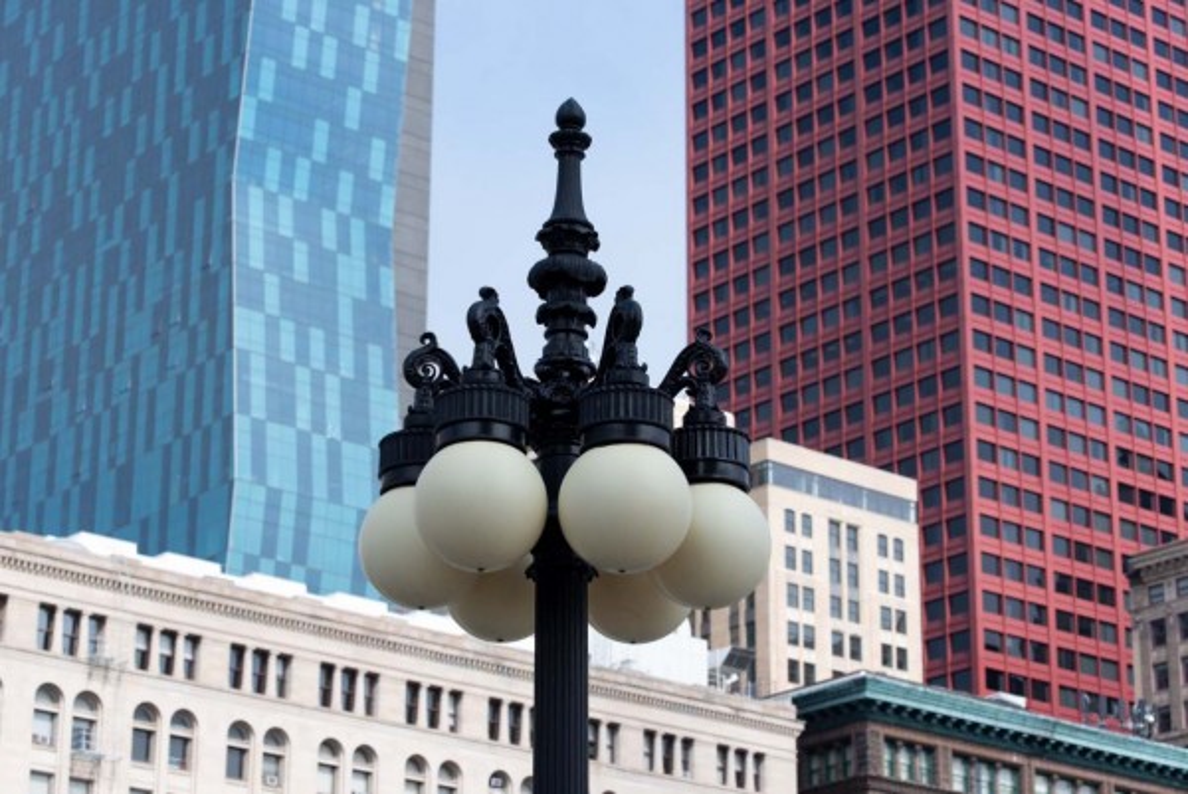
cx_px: 594
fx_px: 3038
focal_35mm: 92
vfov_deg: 14.9
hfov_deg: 22.1
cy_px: 397
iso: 200
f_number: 9
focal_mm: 92
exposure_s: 1/320
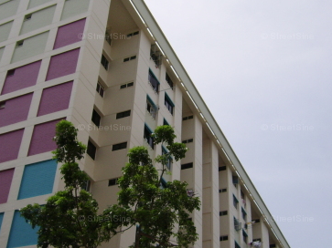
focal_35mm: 53
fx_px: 508
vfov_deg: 27.5
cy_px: 129
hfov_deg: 36.1
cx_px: 146
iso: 50
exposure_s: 1/841
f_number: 5.8
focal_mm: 5.95
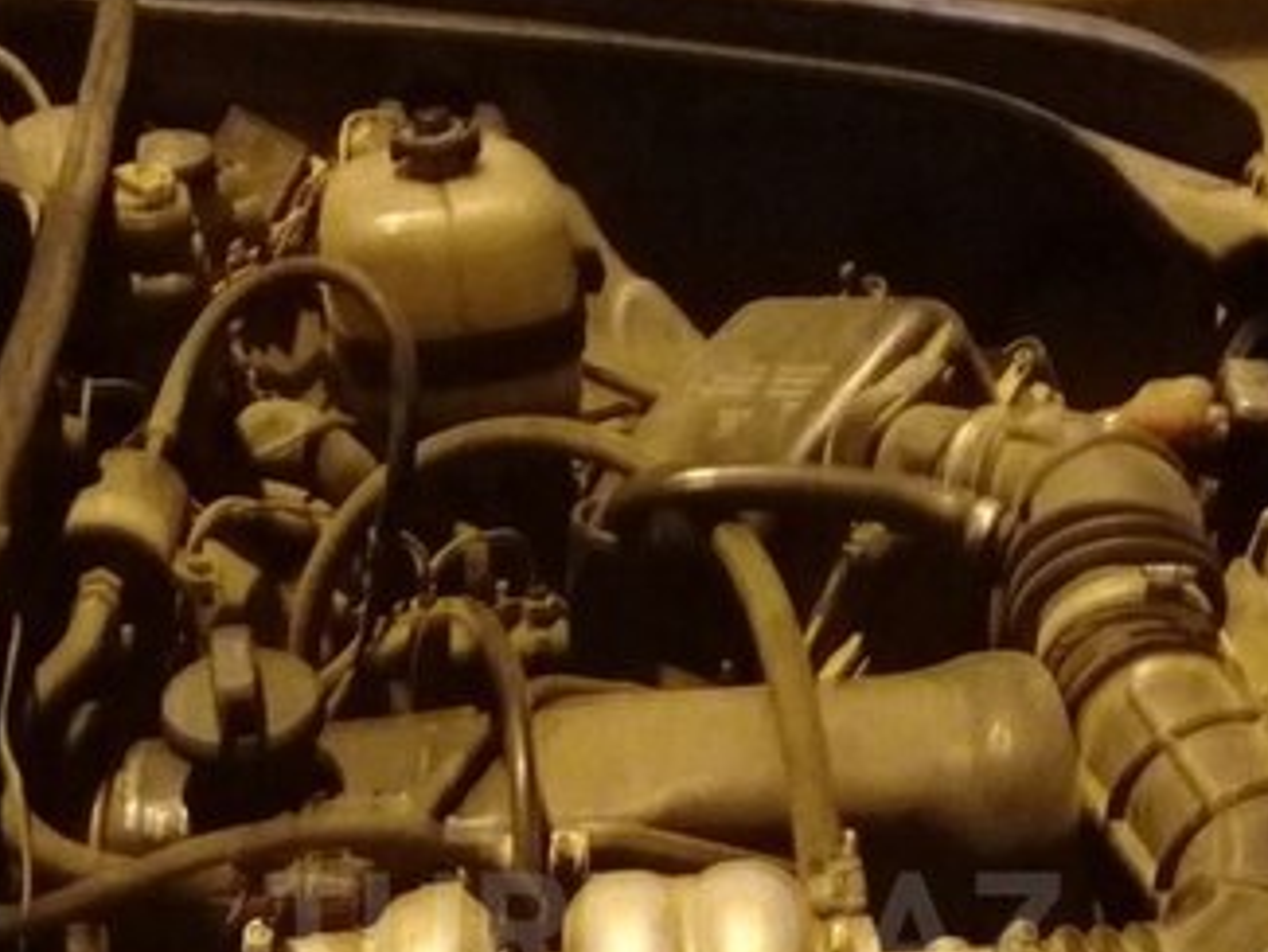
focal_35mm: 63
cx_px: 663
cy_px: 931
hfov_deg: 30.7
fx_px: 2309
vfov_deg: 22.5
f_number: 2.2
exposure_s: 1/17
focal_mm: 3.3
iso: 800
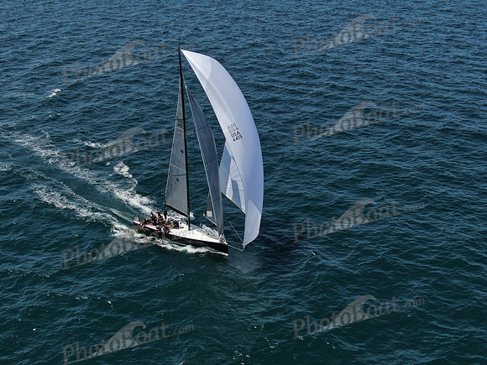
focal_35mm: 48
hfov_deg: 39.7
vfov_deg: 30.3
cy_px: 182
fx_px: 675
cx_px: 244
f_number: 3.8
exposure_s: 1/1000
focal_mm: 8.6
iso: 100
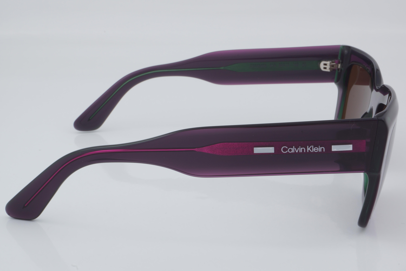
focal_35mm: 75
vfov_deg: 18.2
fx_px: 846
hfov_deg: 27.0
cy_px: 136
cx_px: 203
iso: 100
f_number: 32
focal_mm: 50
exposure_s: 1/4
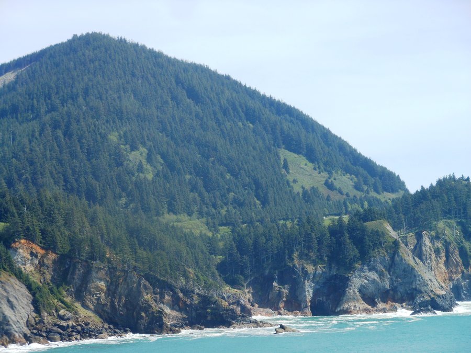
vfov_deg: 15.1
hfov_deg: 20.0
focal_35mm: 98
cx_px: 236
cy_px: 176
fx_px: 1333
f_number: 4.7
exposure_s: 1/320
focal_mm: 17.5
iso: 80
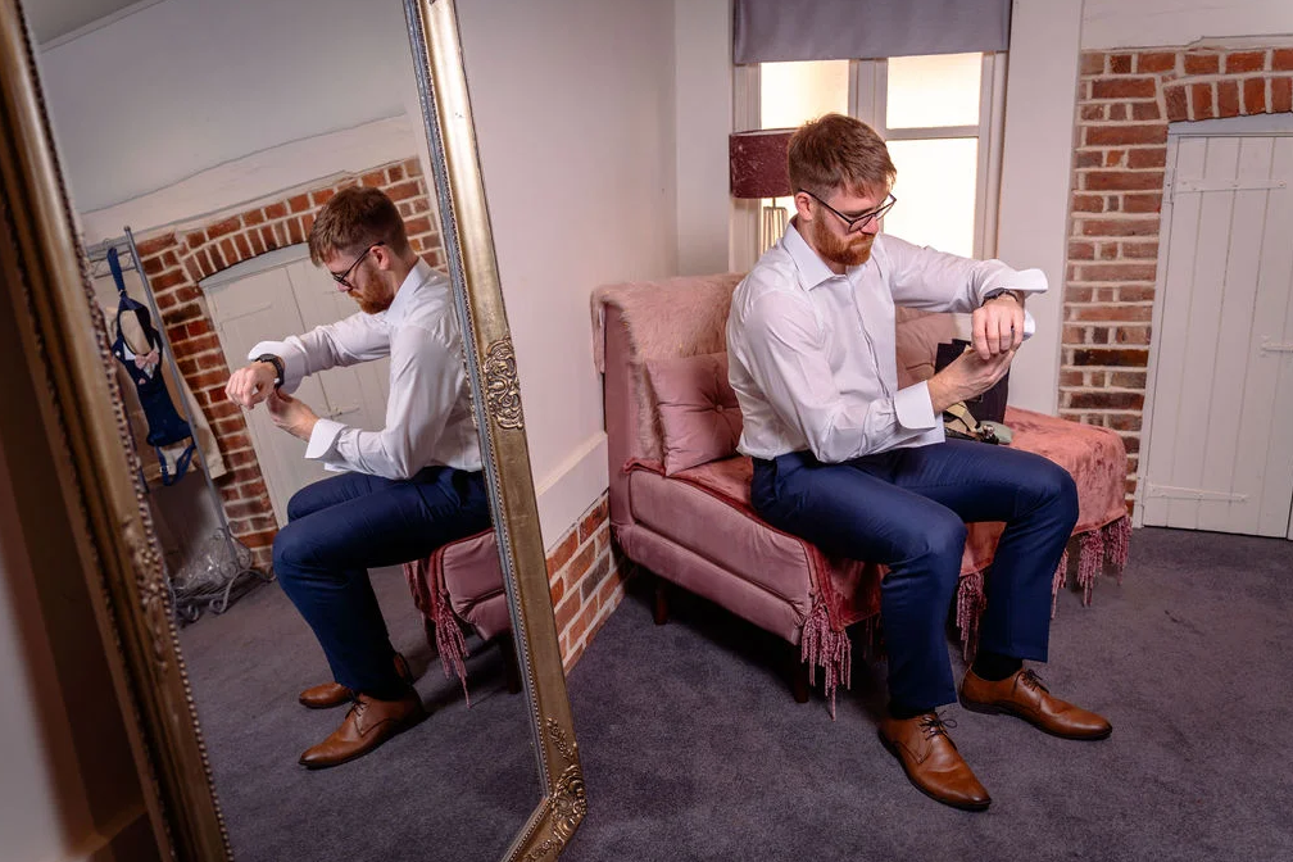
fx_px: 1042
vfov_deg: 45.0
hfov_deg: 63.7
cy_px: 432
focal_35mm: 29
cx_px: 640
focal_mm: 28
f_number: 3.2
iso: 250
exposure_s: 1/200
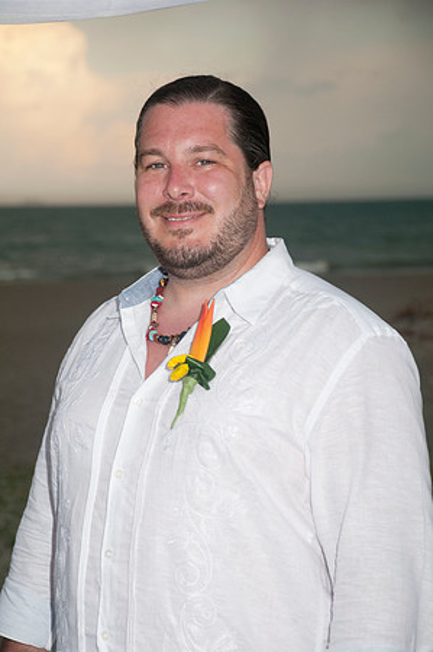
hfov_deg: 11.4
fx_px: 2170
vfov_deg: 17.1
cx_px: 216
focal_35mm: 120
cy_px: 326
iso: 400
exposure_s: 1/200
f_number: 5.6
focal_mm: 80
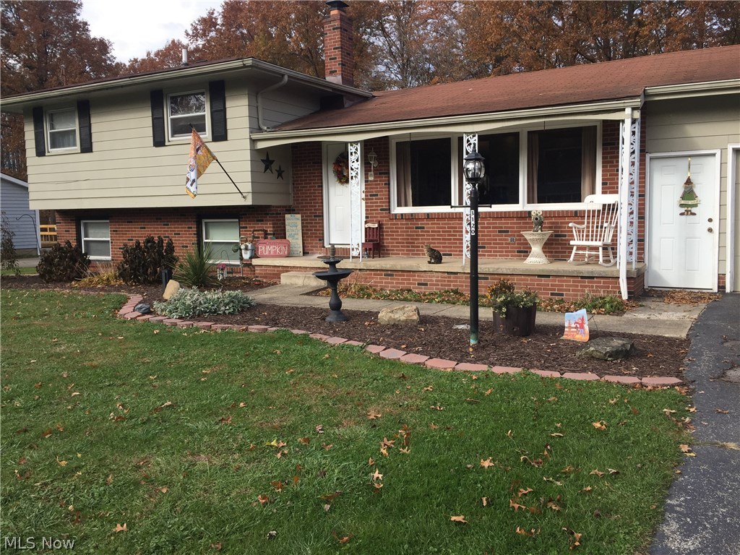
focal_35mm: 29
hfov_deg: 61.7
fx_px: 620
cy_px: 278
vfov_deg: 48.2
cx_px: 370
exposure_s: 1/989
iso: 32
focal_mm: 4.15
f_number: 2.2
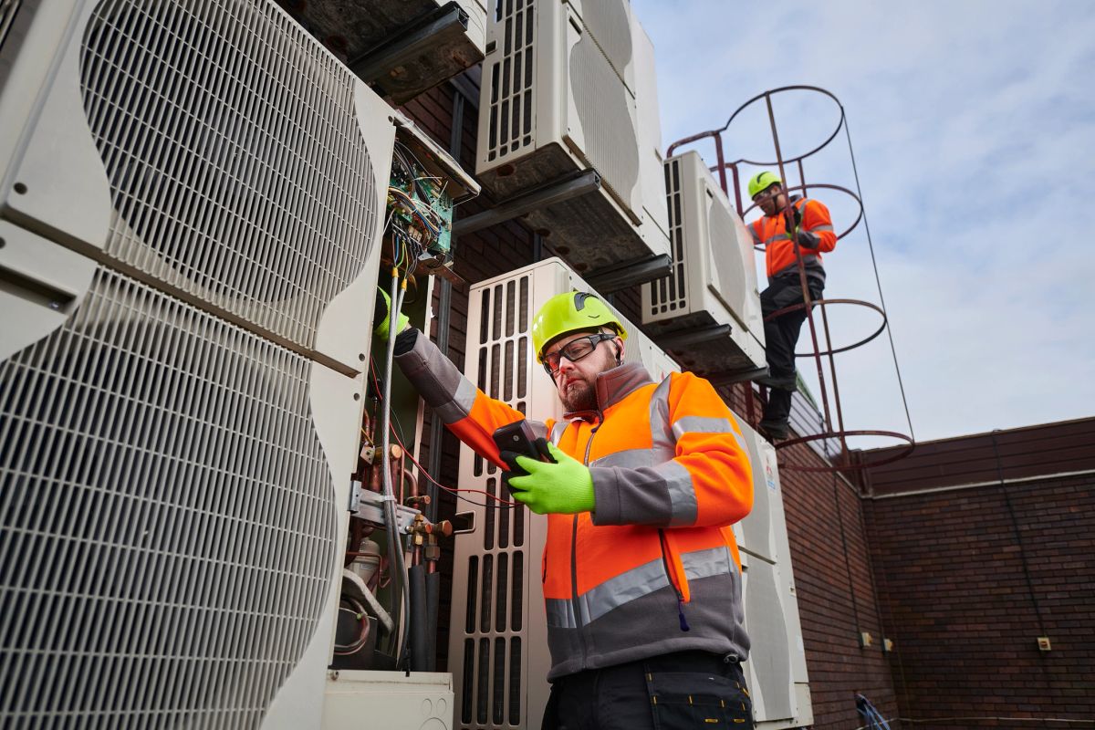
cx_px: 548
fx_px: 730
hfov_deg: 73.7
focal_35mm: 24
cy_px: 365
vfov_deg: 53.1
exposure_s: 1/500
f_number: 2.8
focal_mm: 24
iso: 64
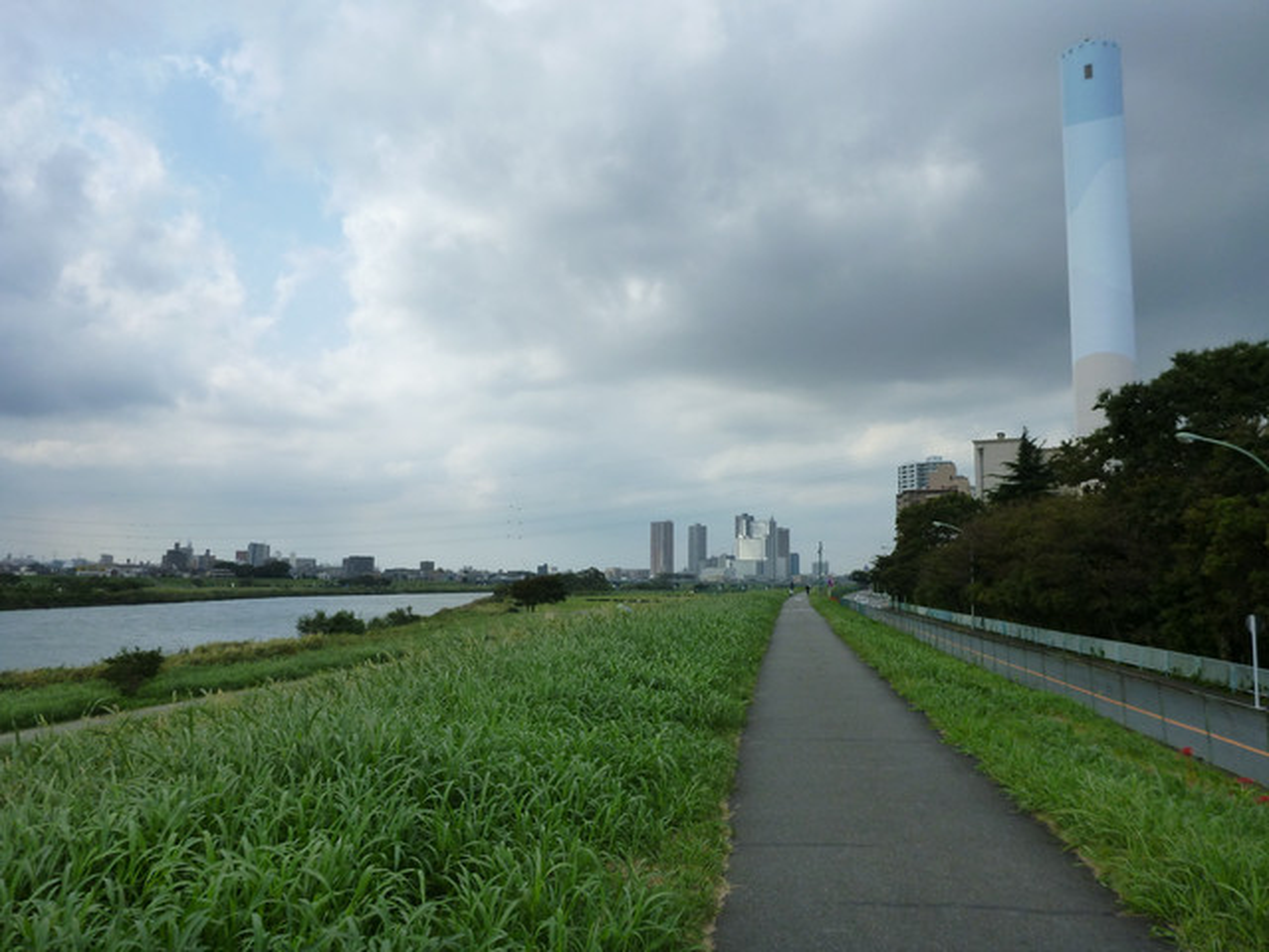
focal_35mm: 28
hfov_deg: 63.4
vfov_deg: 49.7
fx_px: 1026
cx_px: 634
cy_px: 476
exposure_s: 1/125
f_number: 10
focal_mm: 4.9
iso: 160
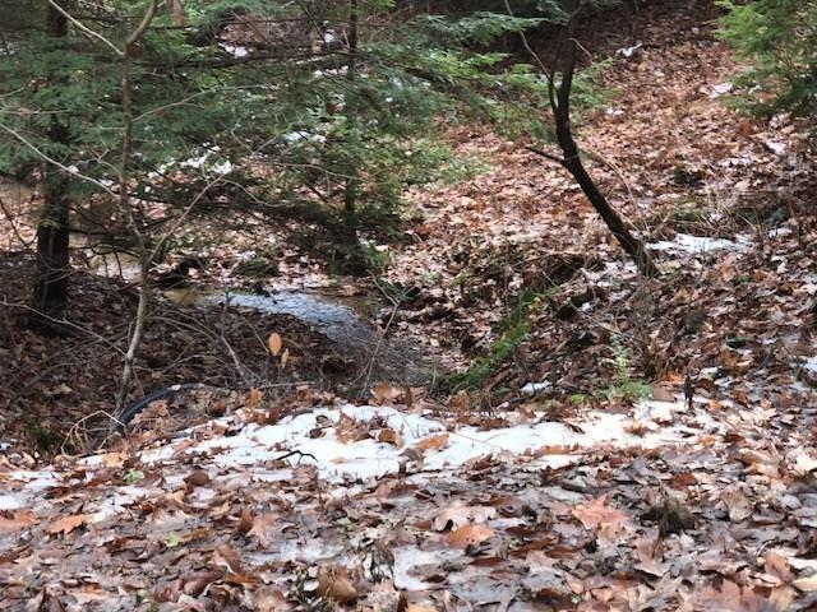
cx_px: 408
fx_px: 1227
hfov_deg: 36.8
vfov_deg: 28.0
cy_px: 306
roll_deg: +0.6
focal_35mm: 52
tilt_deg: -16.7
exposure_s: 1/60
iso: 20
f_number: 2.4
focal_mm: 6
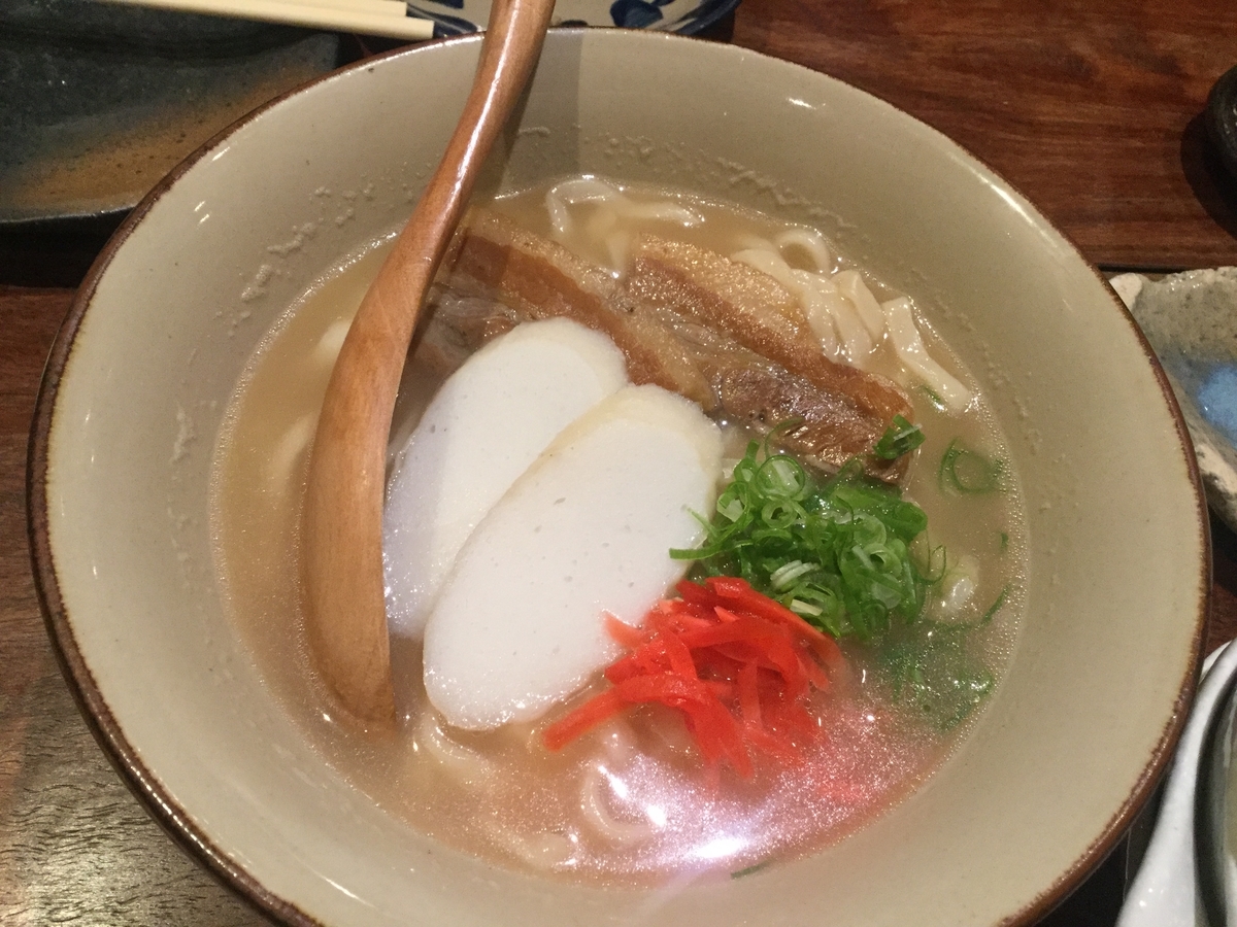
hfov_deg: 58.4
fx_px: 1108
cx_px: 618
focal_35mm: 31
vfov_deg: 45.4
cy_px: 464
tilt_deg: -59.7
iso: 125
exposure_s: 1/30
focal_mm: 3.3
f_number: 2.4
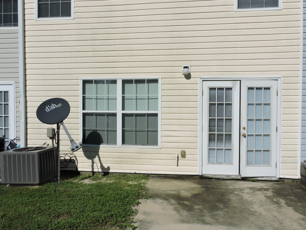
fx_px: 292
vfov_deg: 42.9
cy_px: 115
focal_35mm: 33
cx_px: 153
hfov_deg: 55.4
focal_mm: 5.9
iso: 100
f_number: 5.7
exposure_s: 1/1250
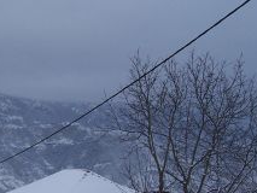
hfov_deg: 22.9
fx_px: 617
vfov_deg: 17.6
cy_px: 158
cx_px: 18
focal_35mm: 83
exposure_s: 1/350
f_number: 5.6
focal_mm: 5.6
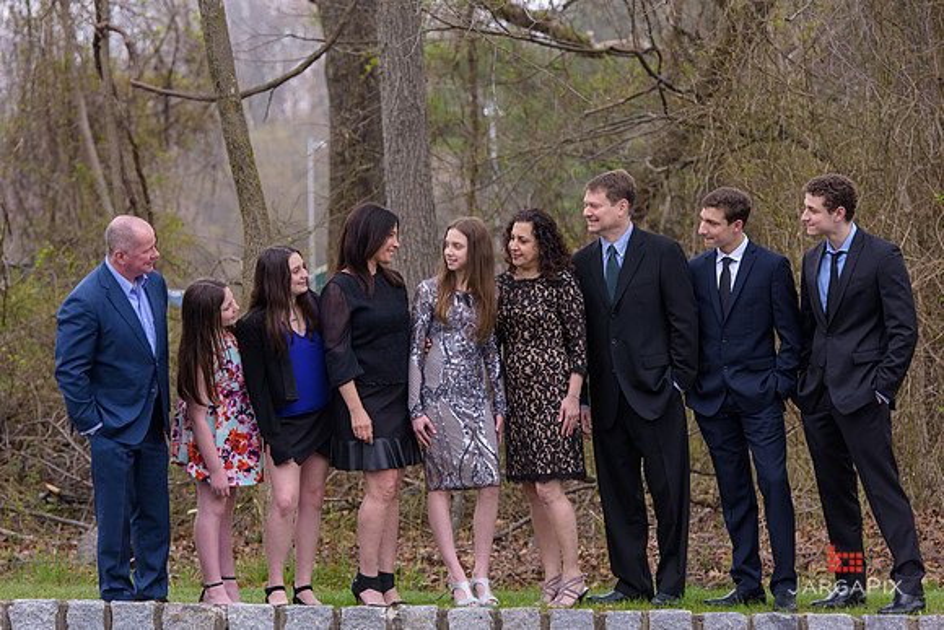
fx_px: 3541
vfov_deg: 10.2
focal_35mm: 135
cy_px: 315
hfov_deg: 15.2
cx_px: 472
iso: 400
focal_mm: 135
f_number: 5
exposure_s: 1/500
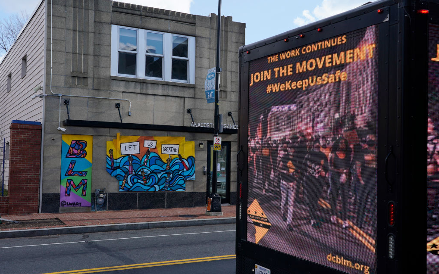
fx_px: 490
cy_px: 143
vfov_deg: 31.2
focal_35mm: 41
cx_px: 219
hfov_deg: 48.2
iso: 160
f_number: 9
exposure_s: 1/250
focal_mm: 40
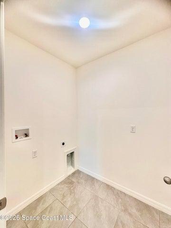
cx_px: 86
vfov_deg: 102.1
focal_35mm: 14
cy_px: 114
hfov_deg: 85.7
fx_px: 92
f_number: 2.2
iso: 160
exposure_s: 1/120
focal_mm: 2.22
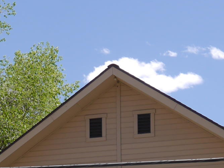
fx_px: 1042
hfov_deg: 12.2
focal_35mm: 161
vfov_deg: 8.6
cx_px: 47
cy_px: 368
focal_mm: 18
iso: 160
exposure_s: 1/320
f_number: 8
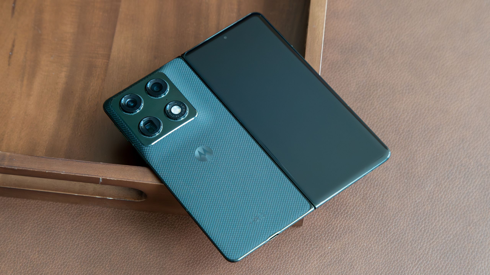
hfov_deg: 22.1
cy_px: 138
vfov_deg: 12.5
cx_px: 234
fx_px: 1253
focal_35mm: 96
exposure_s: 1/90
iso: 4000
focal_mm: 88
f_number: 8
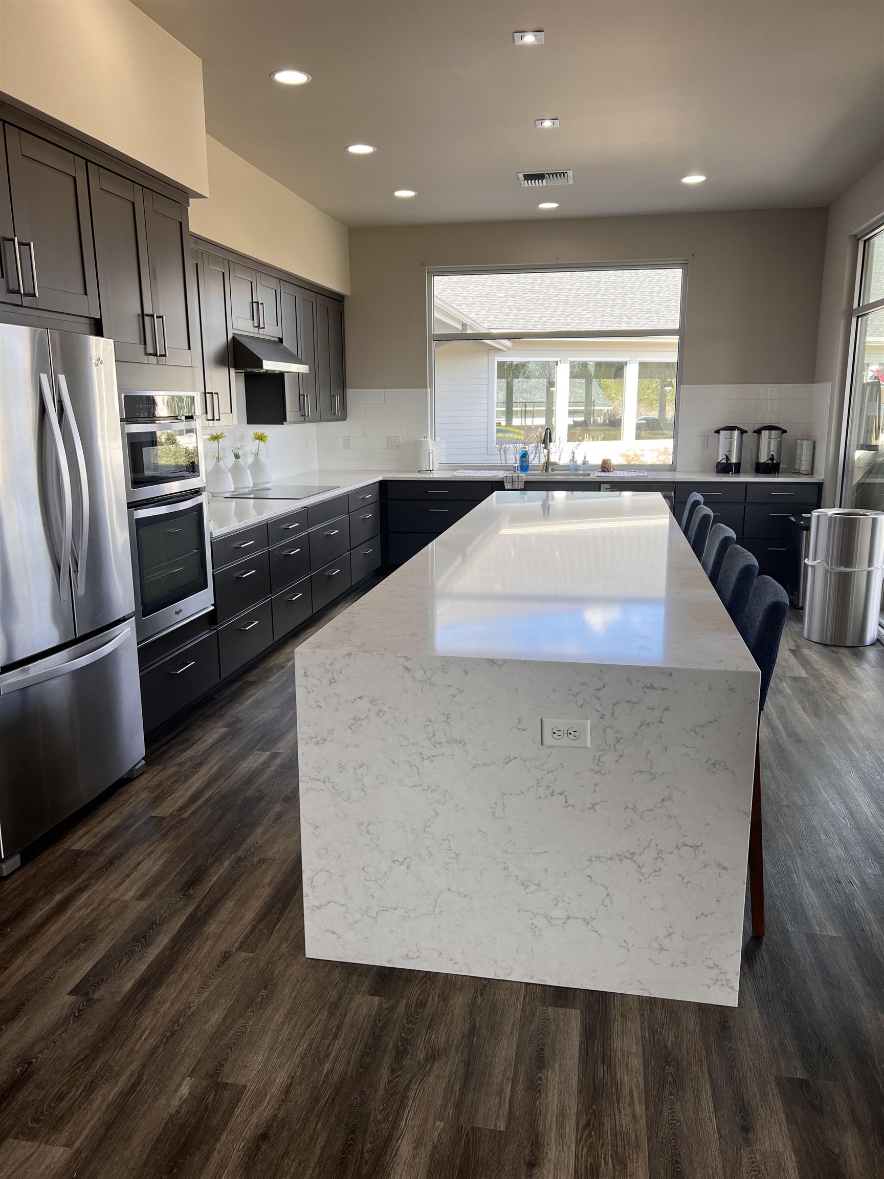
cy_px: 590
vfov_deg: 67.3
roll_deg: +0.5
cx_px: 442
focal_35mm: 26
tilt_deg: -11.1
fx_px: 885
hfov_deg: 53.1
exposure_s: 1/170
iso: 40
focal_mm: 5.7
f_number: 1.5
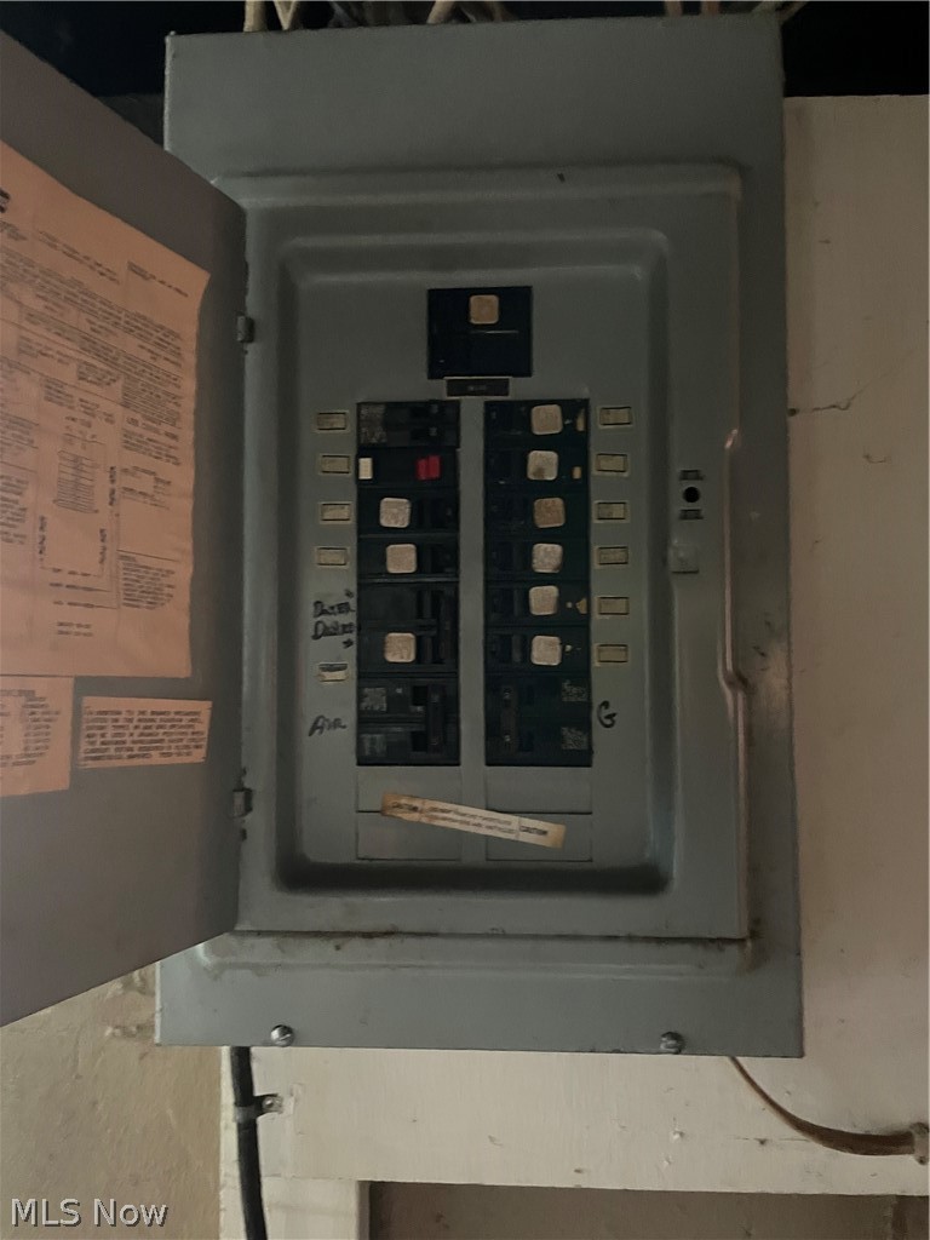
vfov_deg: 67.3
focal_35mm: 26
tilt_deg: +2.0
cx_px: 465
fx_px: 931
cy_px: 620
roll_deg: +1.1
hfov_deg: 53.1
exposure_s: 1/29
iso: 1000
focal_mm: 4.2
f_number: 1.6
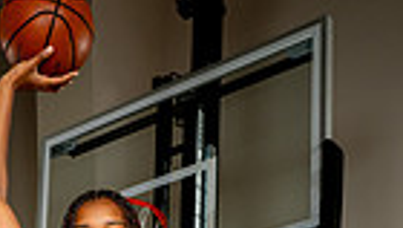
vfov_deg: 9.6
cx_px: 124
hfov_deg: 19.7
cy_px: 600
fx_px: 1155
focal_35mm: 108
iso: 250
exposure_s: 1/500
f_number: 8
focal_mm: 32
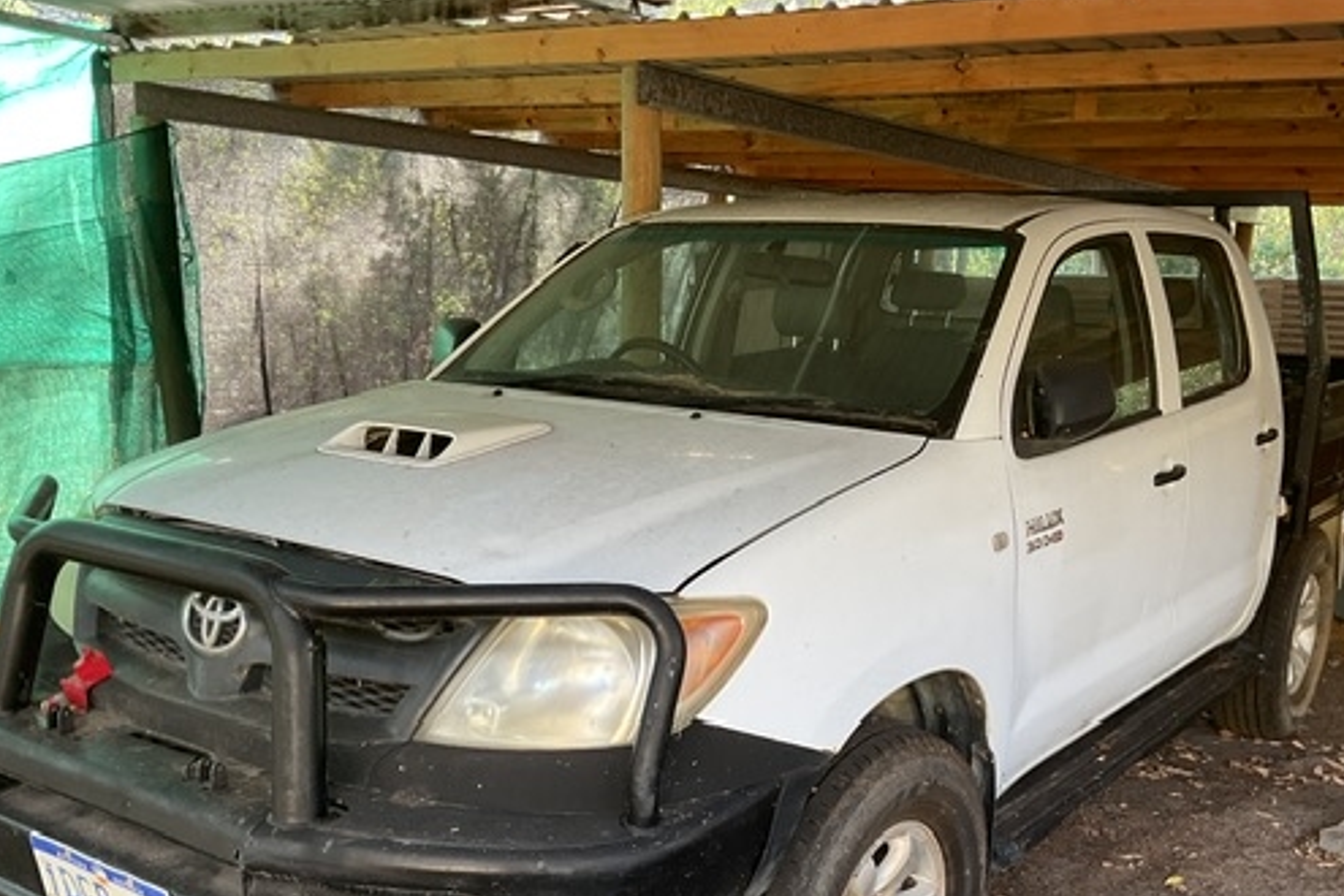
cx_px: 728
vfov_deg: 33.8
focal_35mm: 39
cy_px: 614
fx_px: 1456
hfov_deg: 49.5
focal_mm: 3
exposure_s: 1/60
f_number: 1.8
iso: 40
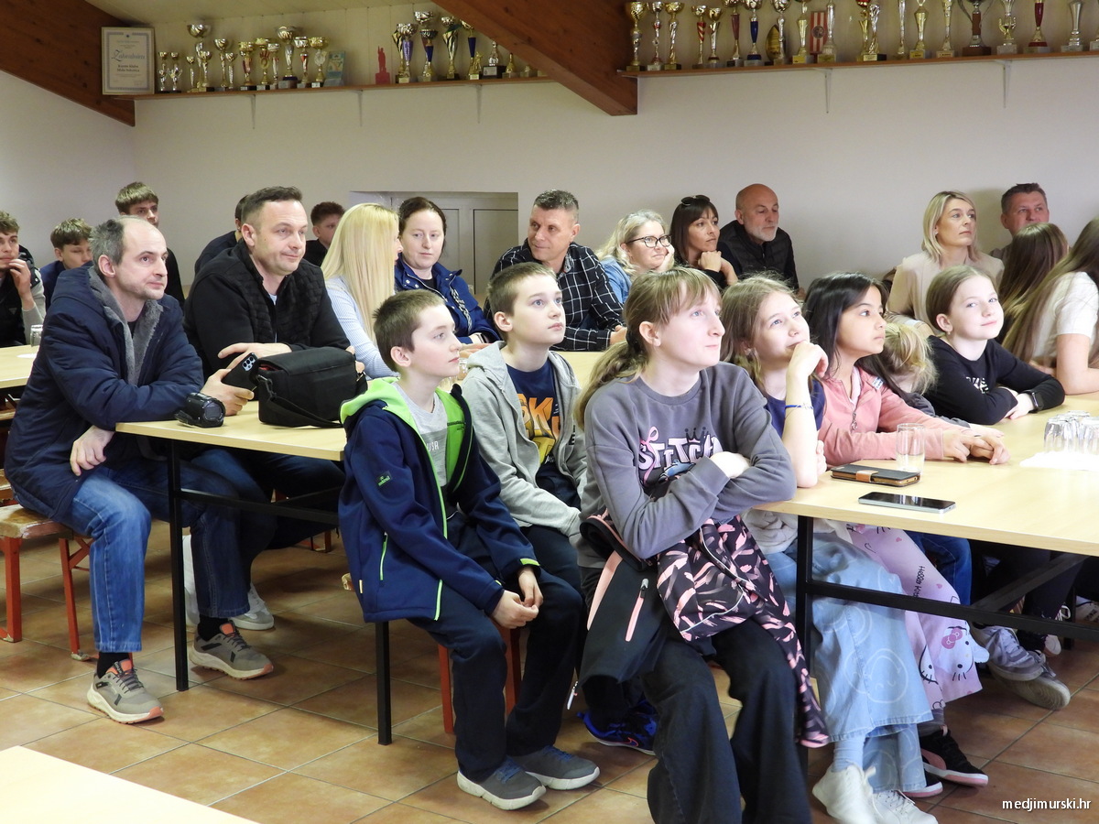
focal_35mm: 50
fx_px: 1587
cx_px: 550
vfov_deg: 29.1
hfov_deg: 38.2
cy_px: 412
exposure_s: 1/15
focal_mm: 9
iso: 400
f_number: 3.2
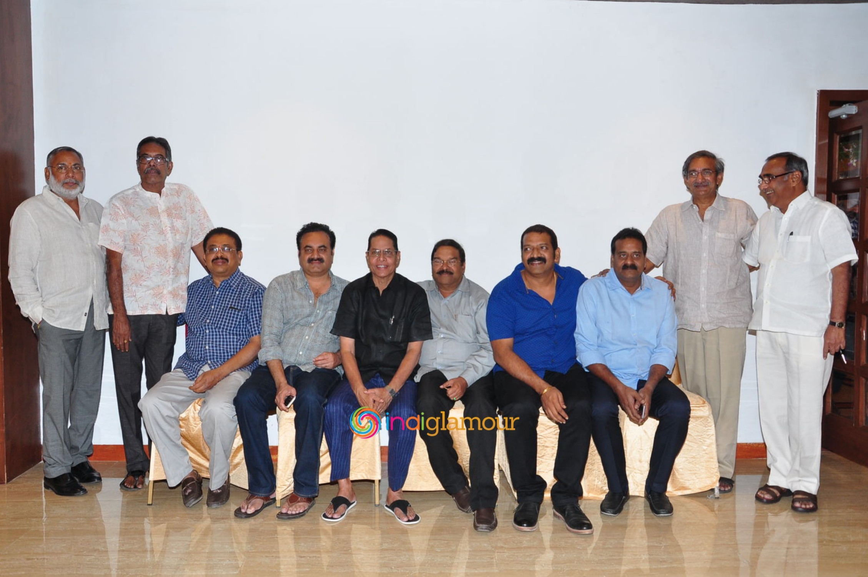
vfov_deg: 41.6
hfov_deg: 59.5
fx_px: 759
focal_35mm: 32
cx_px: 434
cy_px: 288
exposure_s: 1/125
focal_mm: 21
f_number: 6.3
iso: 500
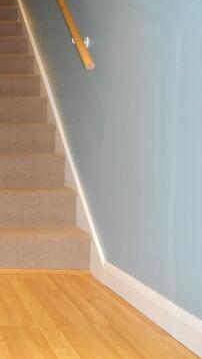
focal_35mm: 46
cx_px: -60
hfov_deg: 23.1
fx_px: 438
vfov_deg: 44.3
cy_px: 142
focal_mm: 4.6
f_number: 3.2
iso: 320
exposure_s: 1/25
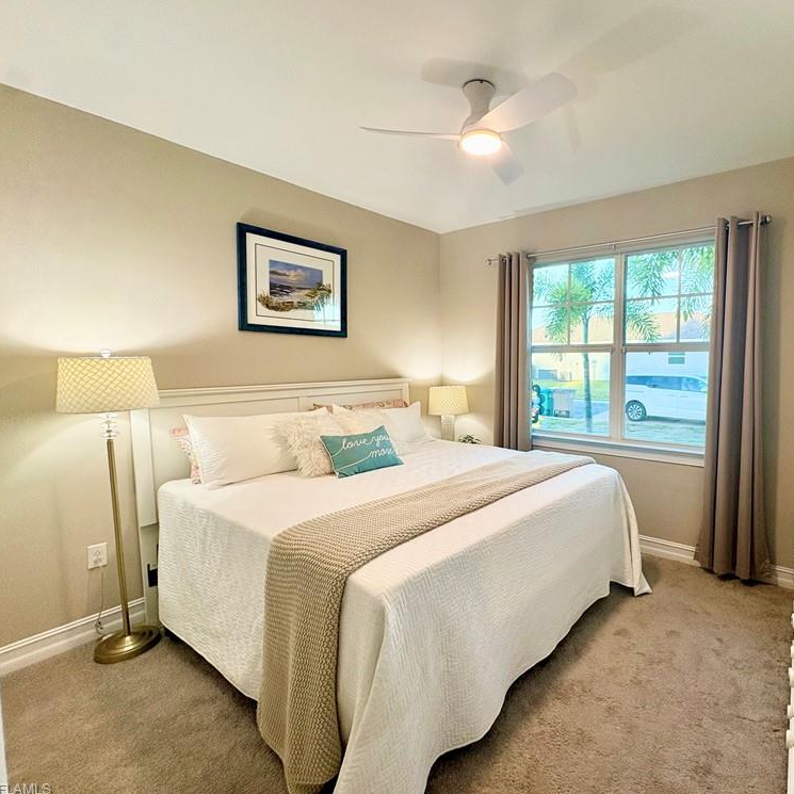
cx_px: 518
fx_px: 441
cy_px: 390
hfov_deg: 81.6
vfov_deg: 84.0
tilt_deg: -4.4
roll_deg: +0.4
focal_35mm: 17
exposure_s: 1/120
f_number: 2.2
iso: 125
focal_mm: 2.22
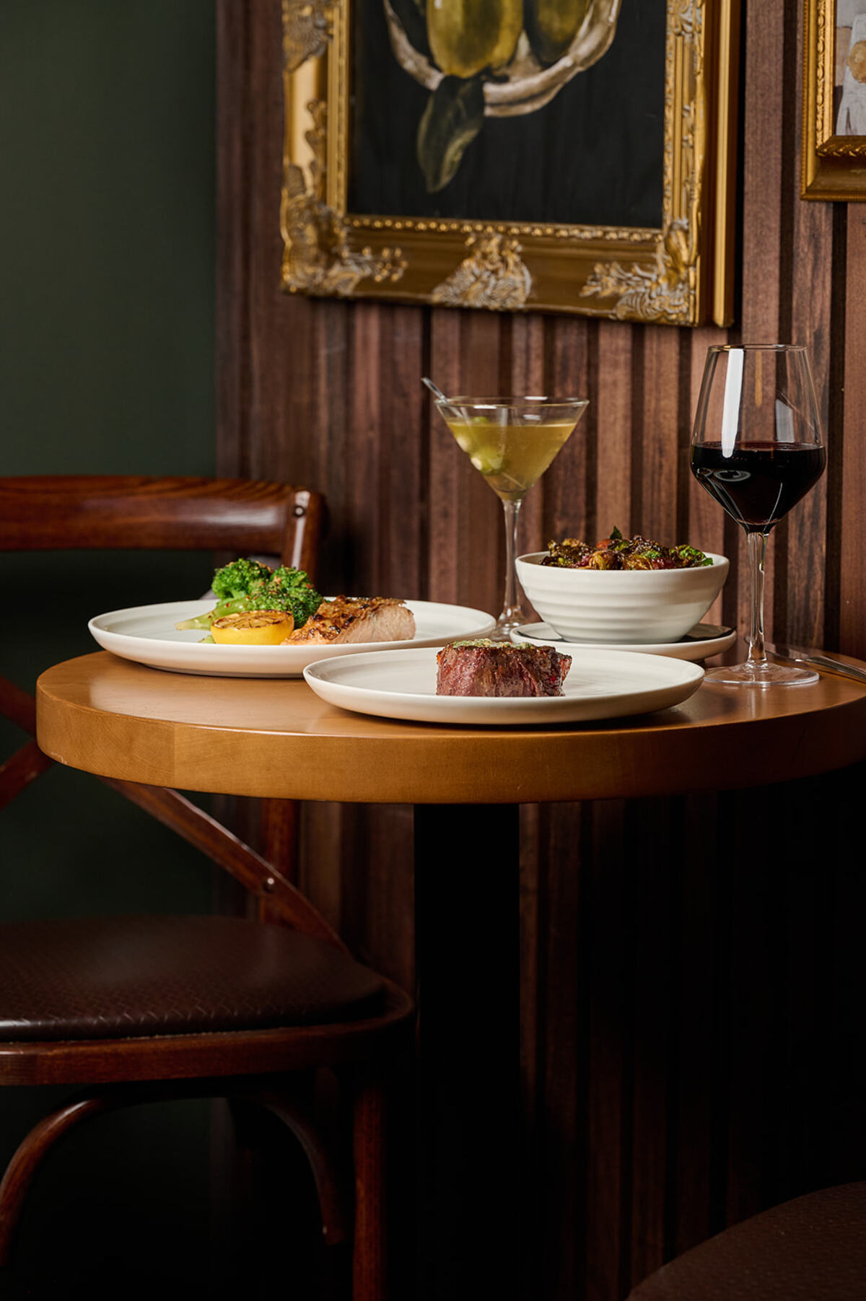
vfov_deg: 19.5
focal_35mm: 105
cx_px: 433
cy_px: 650
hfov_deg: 13.0
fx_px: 3793
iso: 400
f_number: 6.3
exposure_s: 1/200
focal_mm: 105
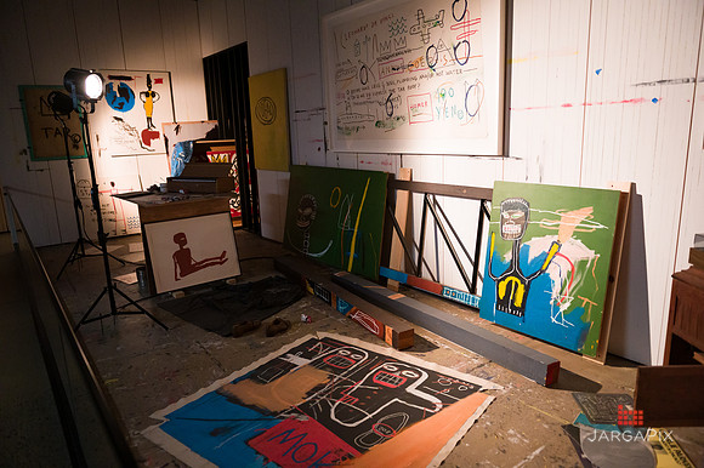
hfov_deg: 73.8
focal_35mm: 24
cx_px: 352
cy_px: 234
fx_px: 469
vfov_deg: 53.1
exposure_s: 1/500
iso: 3200
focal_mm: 24
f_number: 3.2
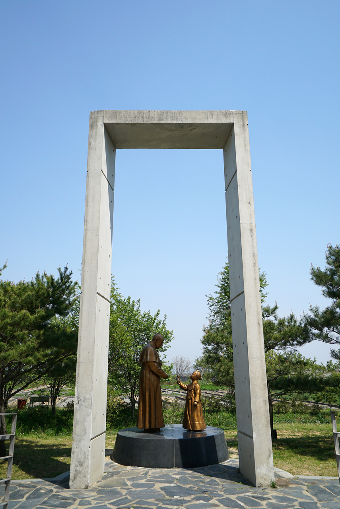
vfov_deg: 63.6
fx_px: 410
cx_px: 170
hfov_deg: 45.0
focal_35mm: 29
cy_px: 254
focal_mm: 29
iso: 200
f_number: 8
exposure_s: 1/640
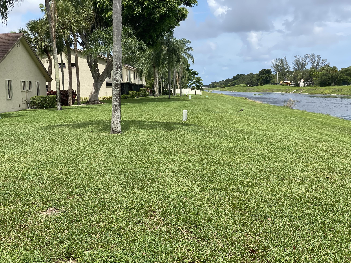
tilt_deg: -4.8
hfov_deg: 36.8
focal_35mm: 52
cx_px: 176
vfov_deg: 28.0
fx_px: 527
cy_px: 132
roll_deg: +2.6
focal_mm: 6
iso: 20
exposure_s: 1/1776
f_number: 2
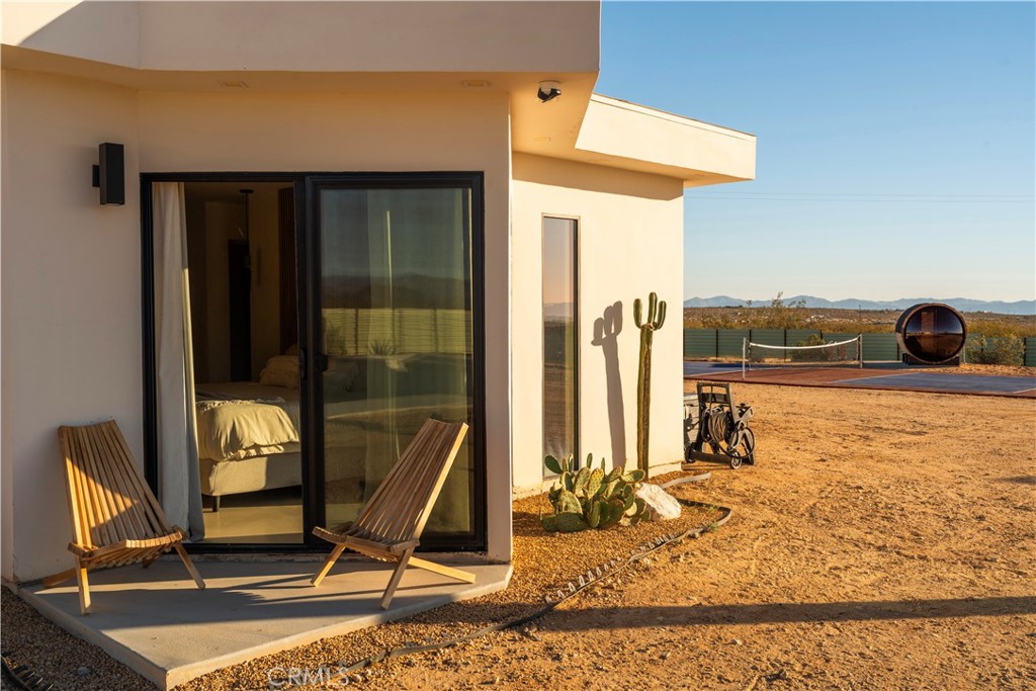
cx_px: 518
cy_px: 346
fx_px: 950
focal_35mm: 33
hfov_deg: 57.2
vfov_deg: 40.0
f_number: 10
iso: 100
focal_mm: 33
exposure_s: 1/100
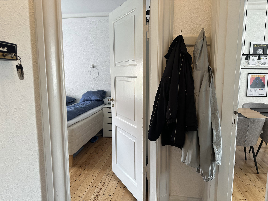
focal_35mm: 24
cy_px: 100
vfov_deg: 56.8
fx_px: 186
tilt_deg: -7.7
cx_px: 134
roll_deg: +0.4
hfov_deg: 71.6
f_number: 1.78
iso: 160
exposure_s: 1/100
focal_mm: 6.86
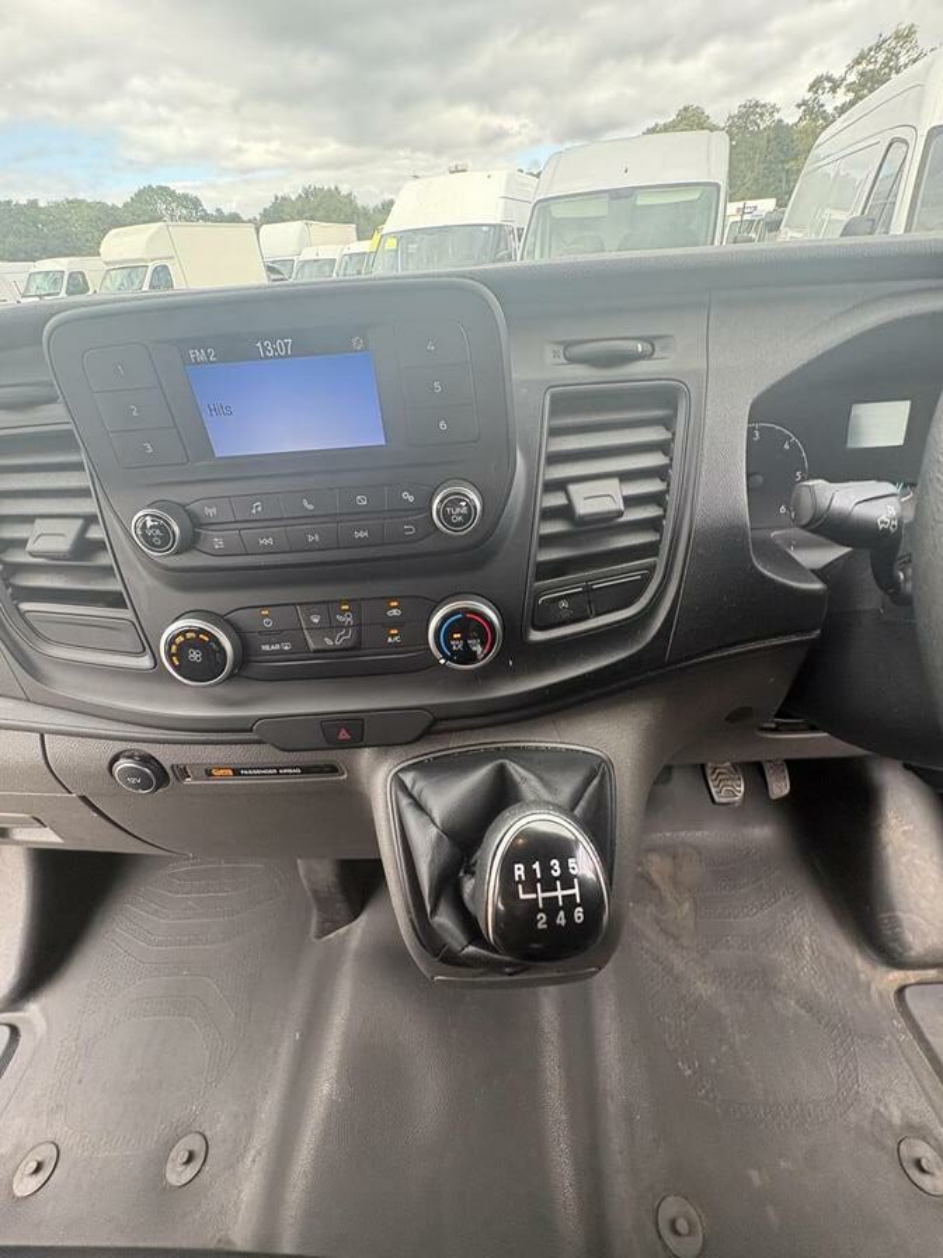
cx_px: 472
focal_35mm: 14
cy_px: 629
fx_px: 509
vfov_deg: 102.1
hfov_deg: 85.7
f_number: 2.2
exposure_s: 1/99
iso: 160
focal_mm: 2.22
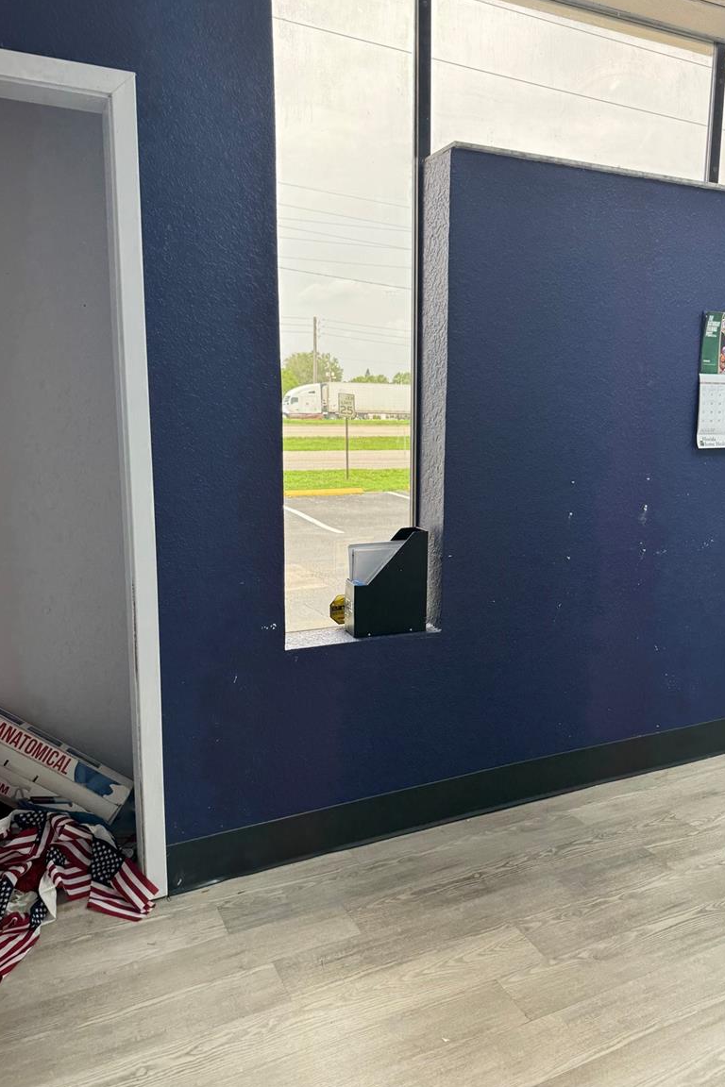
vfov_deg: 69.4
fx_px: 785
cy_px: 533
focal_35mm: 26
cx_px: 406
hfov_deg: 49.4
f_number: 1.78
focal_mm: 6.76
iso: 80
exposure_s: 1/120
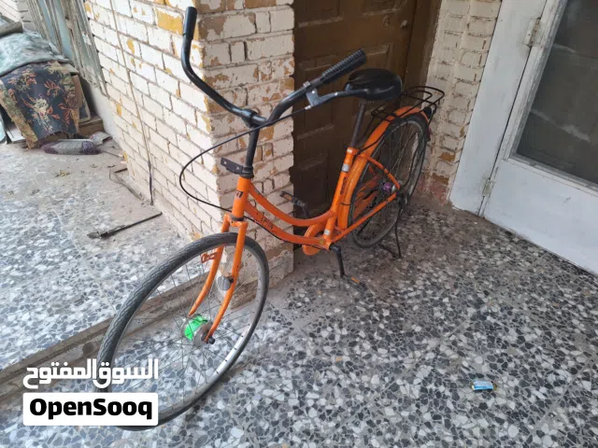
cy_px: 224
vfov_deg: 58.9
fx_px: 397
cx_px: 299
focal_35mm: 23
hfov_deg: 73.9
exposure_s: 1/50
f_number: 1.8
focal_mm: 5.54
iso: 160
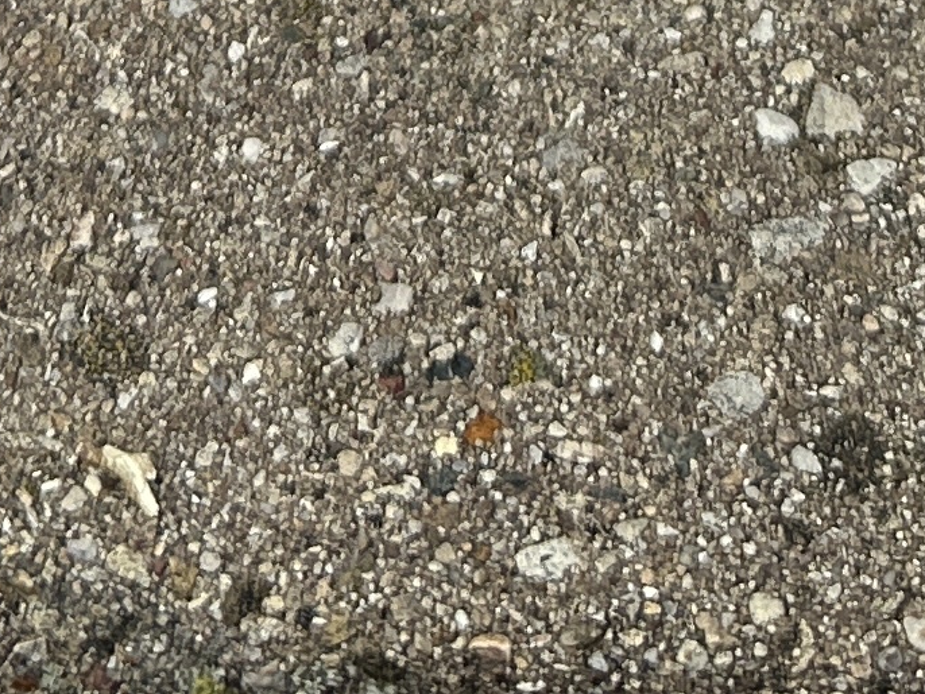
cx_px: 433
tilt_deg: -31.4
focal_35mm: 141
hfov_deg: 14.0
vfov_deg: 8.9
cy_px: -1299
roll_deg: +0.4
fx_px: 3769
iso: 80
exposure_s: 1/1393
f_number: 1.78
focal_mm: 6.86
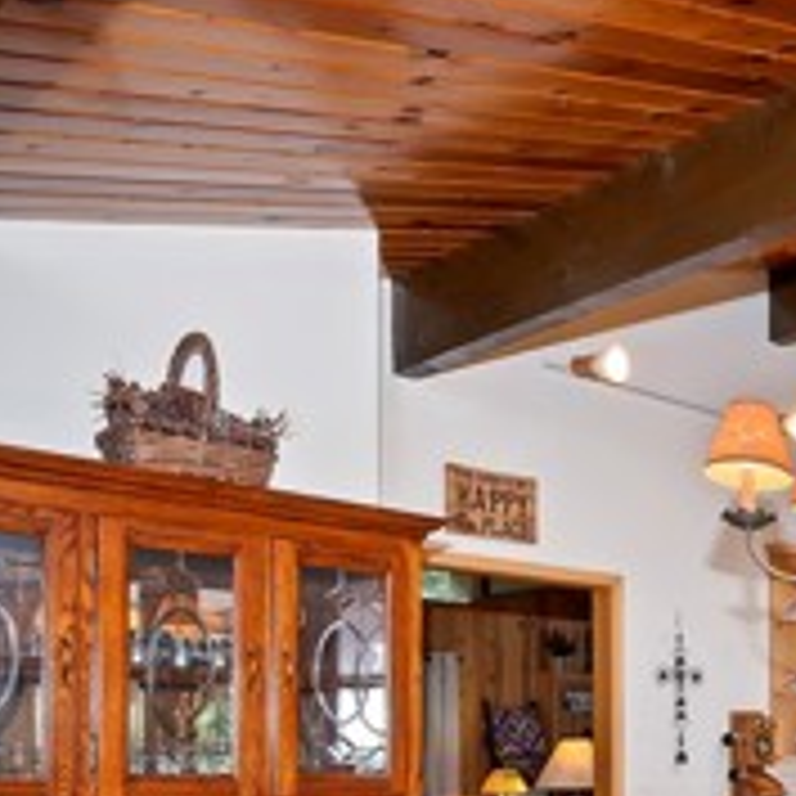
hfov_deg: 33.0
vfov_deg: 36.2
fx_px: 1119
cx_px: 926
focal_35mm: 43
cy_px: 751
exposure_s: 1/20
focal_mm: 14
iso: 400
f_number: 8
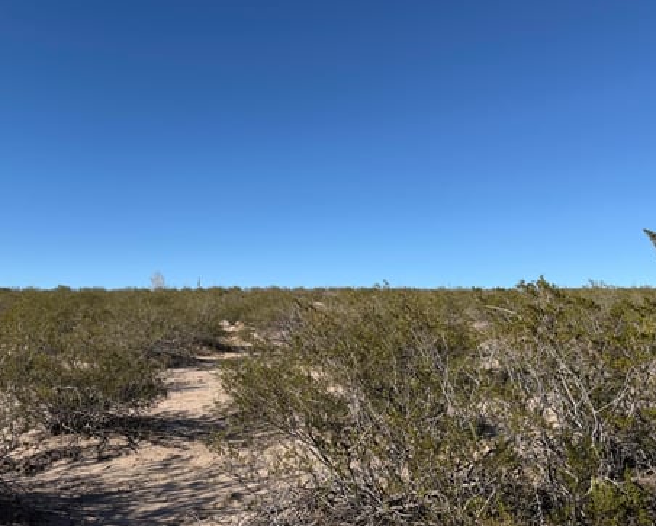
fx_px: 563
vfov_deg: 50.0
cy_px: 278
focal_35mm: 29
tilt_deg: +4.6
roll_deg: -0.4
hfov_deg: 60.1
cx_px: 279
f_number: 1.78
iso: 80
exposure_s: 1/4975
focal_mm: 6.76
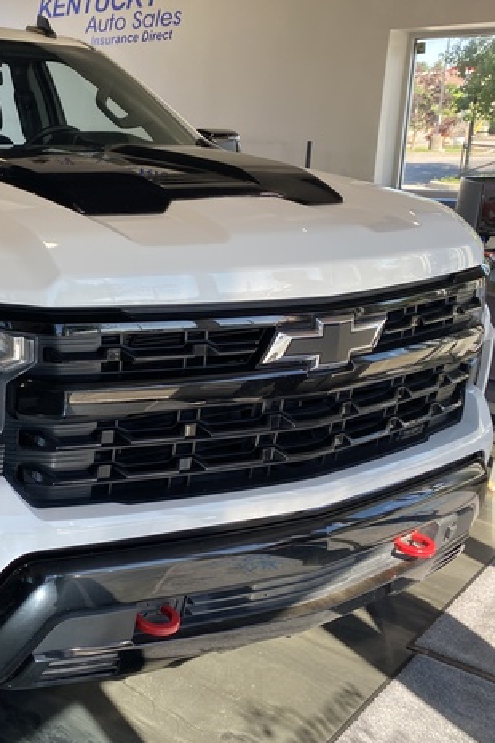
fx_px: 887
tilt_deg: -14.2
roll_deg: -0.4
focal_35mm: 43
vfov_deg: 45.4
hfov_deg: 29.3
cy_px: 356
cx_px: 6
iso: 32
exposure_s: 1/167
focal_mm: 4.25
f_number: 1.8
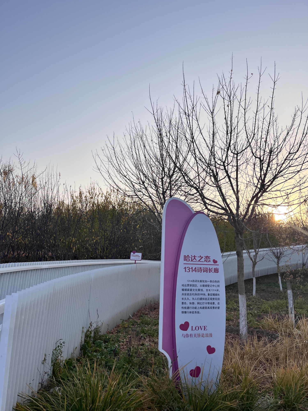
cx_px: 154
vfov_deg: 67.3
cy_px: 206
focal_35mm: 26
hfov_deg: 53.1
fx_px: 308
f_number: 1.6
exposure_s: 1/2410
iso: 50
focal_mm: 5.1
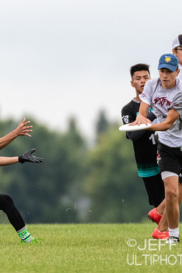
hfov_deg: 1.0
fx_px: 10940
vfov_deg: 1.4
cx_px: 203
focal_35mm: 1444
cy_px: 130
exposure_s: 1/2000
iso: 1800
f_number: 4
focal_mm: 400
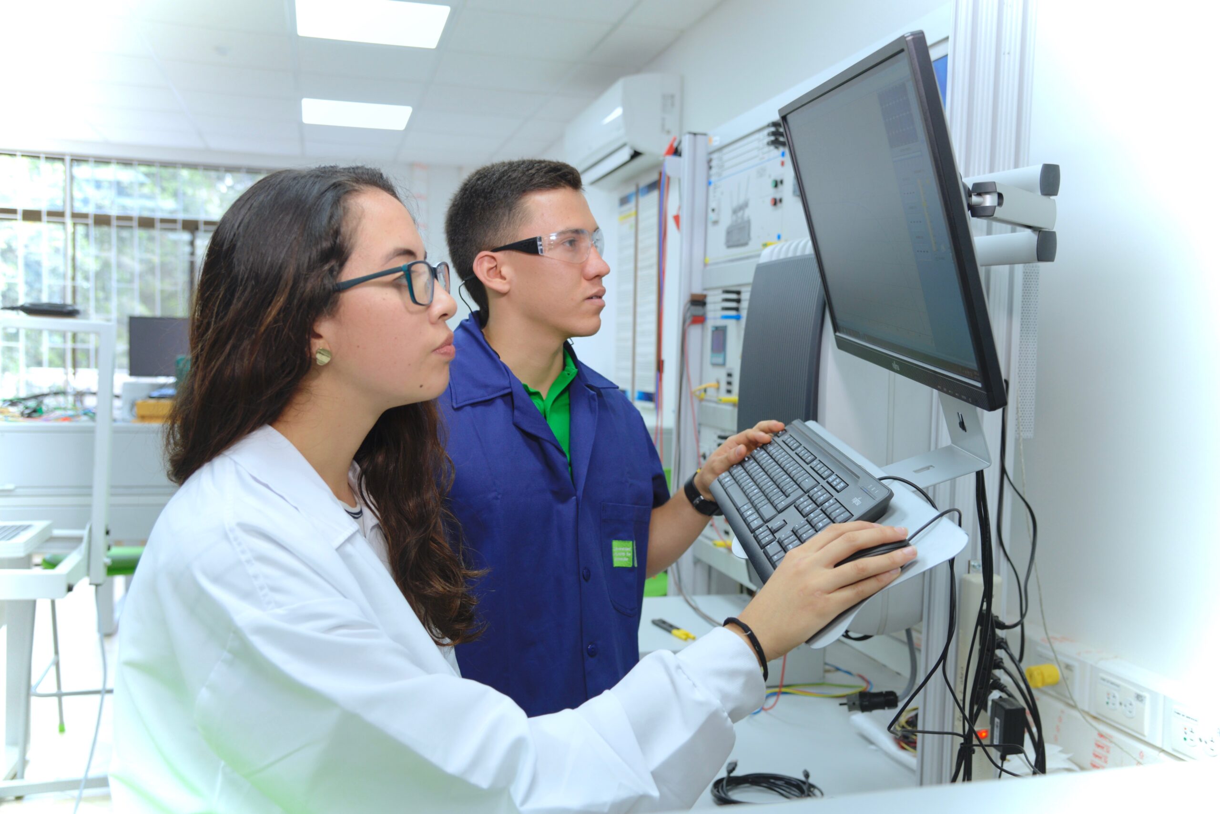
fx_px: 1085
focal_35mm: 32
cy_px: 407
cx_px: 610
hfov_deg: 58.7
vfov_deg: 41.2
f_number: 4.5
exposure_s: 1/80
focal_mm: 32
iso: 500
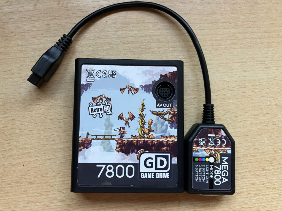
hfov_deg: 63.4
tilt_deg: -83.8
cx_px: 141
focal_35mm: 28
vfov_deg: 49.7
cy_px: 106
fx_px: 228
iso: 320
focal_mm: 3.99
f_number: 1.8
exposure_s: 1/60
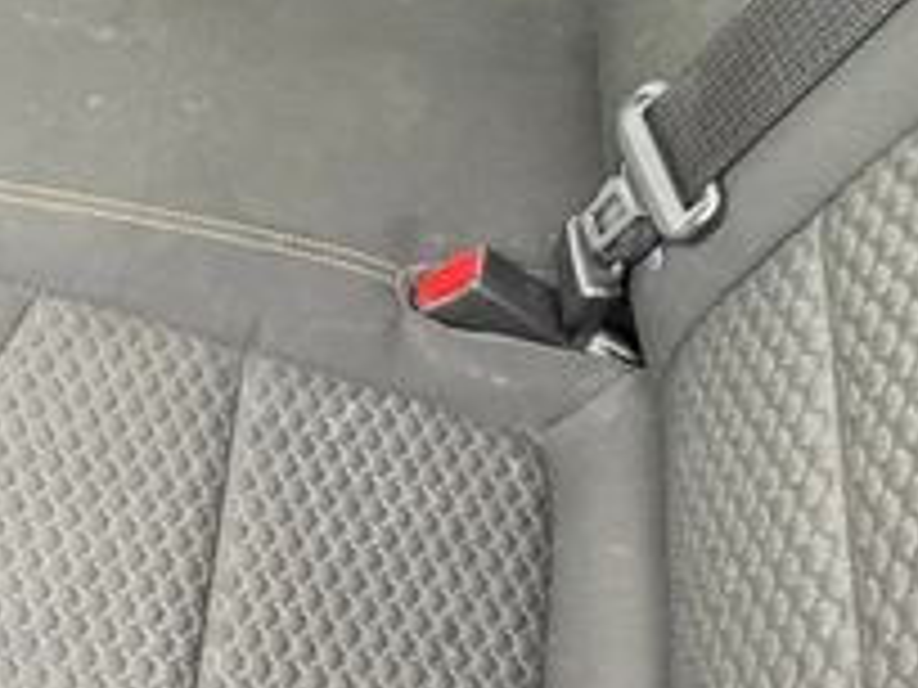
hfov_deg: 32.7
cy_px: 621
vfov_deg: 24.9
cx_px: 166
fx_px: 1512
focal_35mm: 57
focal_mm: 3
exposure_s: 1/60
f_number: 1.8
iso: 100
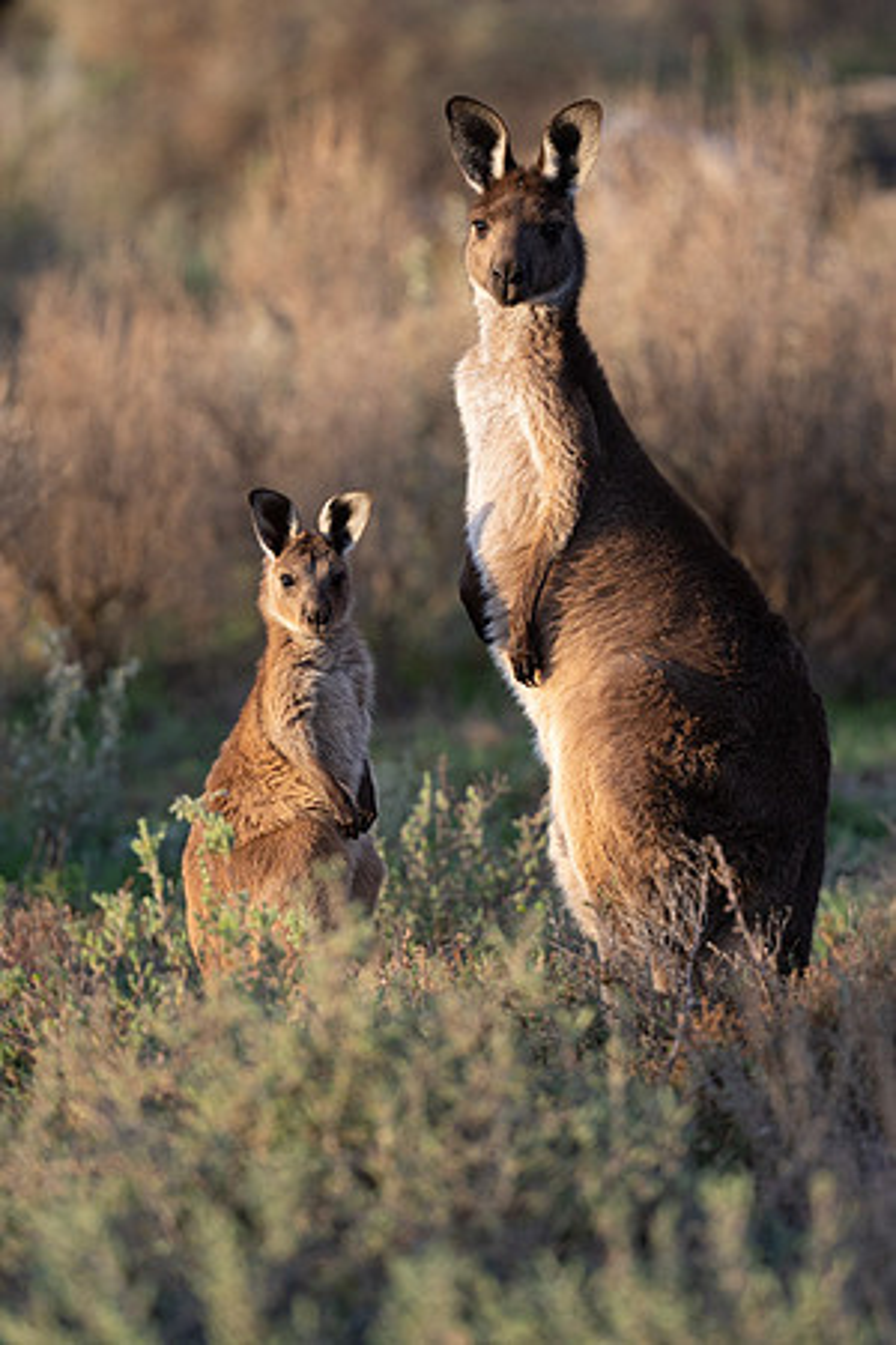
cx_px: 448
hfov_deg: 2.7
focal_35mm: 500
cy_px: 672
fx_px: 18665
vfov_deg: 4.1
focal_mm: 500
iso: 1250
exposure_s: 1/800
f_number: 5.6
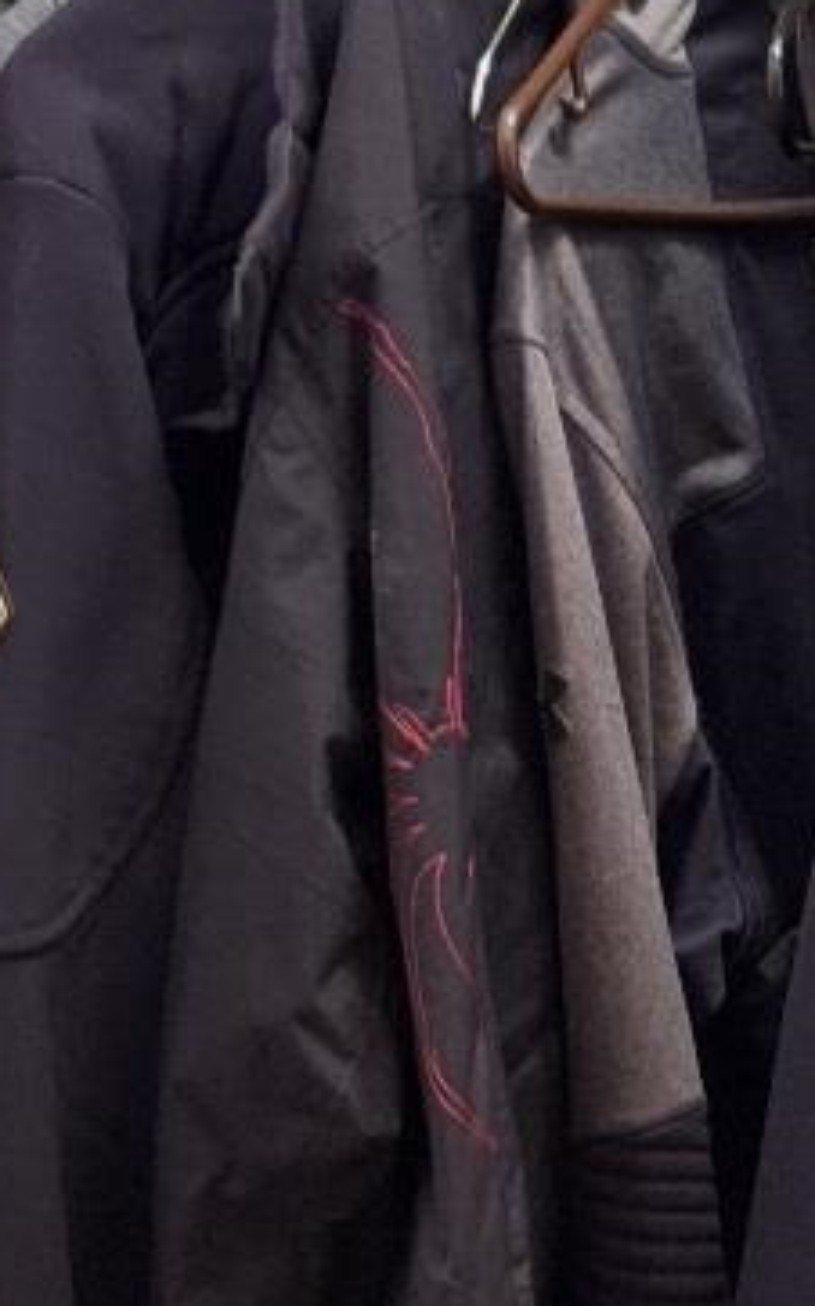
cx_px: 1529
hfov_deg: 11.0
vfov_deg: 18.7
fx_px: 3912
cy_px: 1108
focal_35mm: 110
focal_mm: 5.54
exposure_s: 1/20
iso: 500
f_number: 1.8
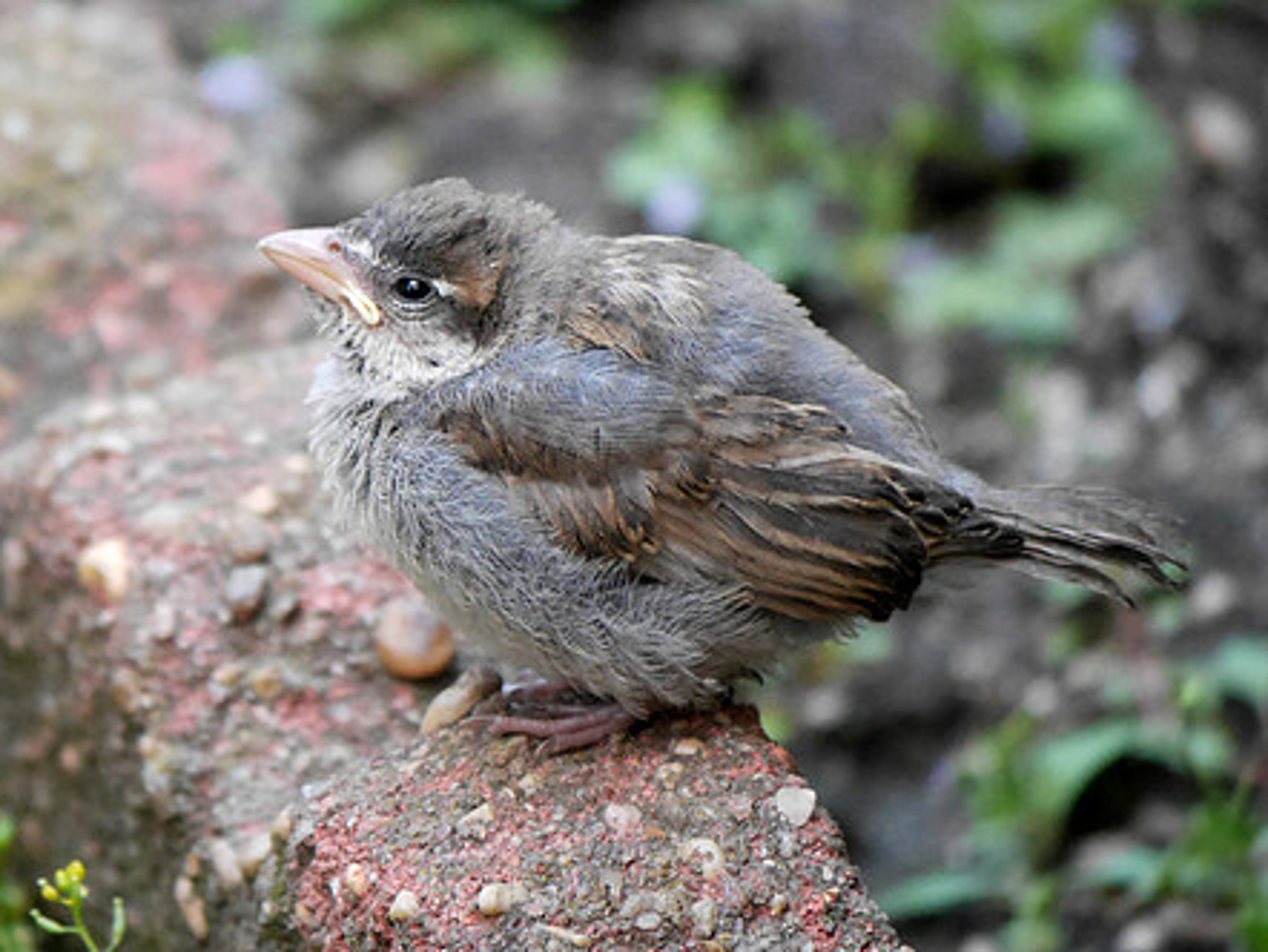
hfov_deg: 2.5
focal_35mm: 787
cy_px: 477
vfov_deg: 1.9
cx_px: 491
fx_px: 28844
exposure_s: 1/400
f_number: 5.6
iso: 2500
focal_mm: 300
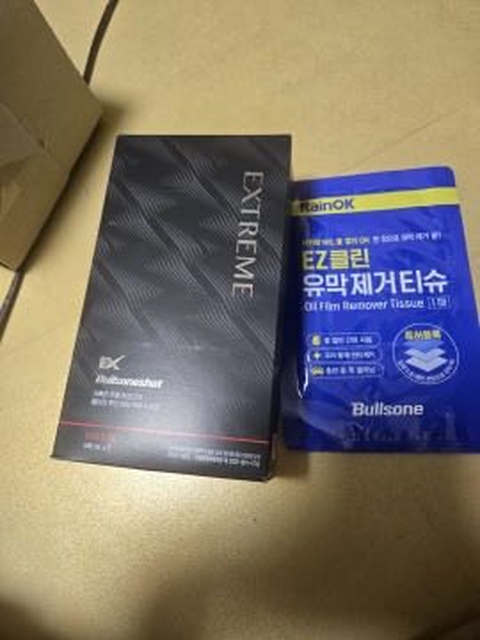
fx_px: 425
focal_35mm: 23
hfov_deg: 58.9
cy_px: 320
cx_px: 240
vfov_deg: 73.9
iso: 320
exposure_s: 1/120
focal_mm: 5.4
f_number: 1.8
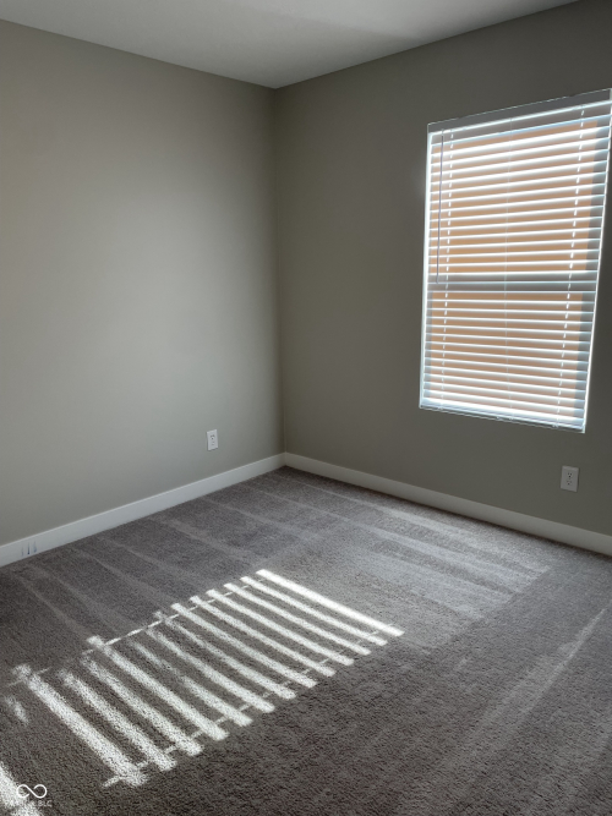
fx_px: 613
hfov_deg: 53.0
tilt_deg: -13.1
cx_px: 306
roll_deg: +1.8
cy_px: 408
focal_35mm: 26
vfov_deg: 67.3
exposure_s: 1/120
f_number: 1.6
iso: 50
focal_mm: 4.2
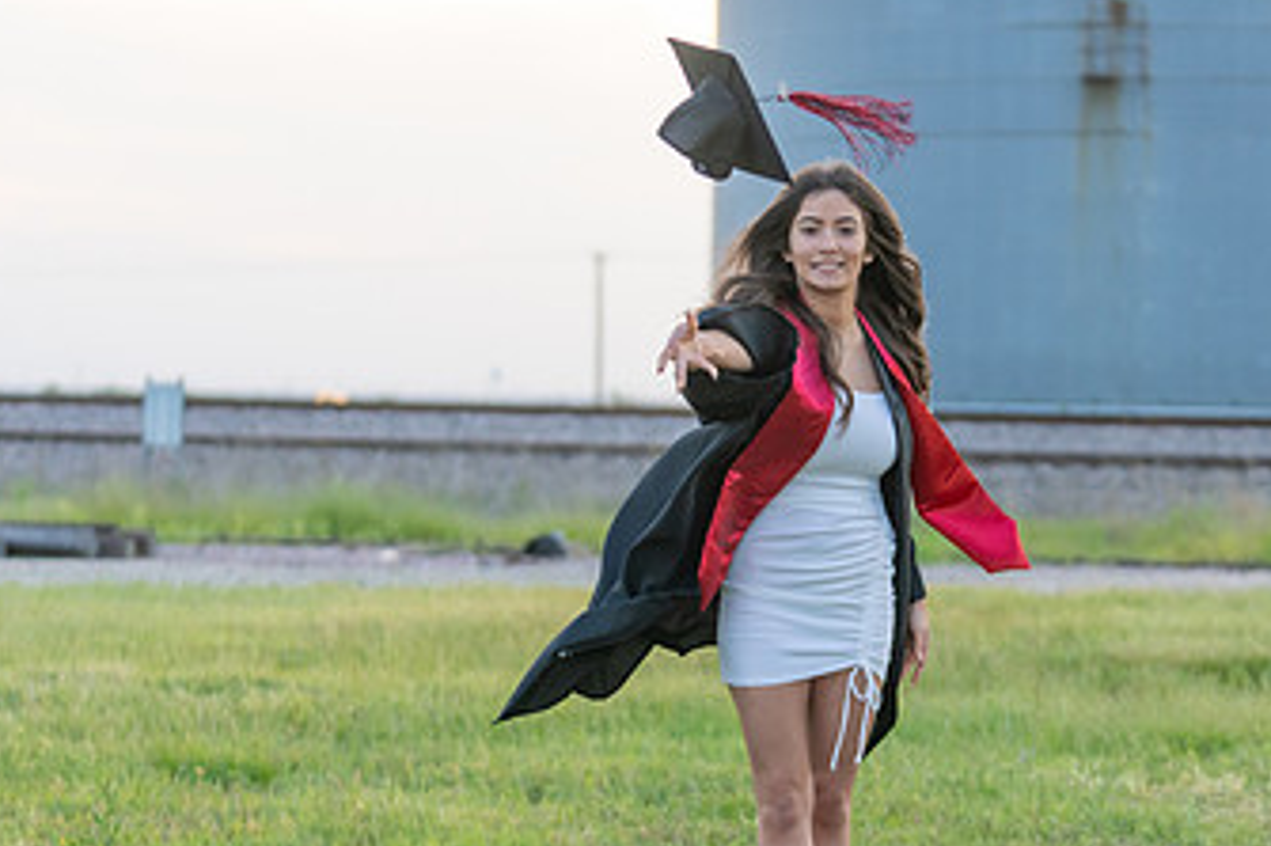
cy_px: 465
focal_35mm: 125
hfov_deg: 16.4
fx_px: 4411
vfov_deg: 11.0
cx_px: 831
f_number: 2.8
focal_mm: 70
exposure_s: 1/1000
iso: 800
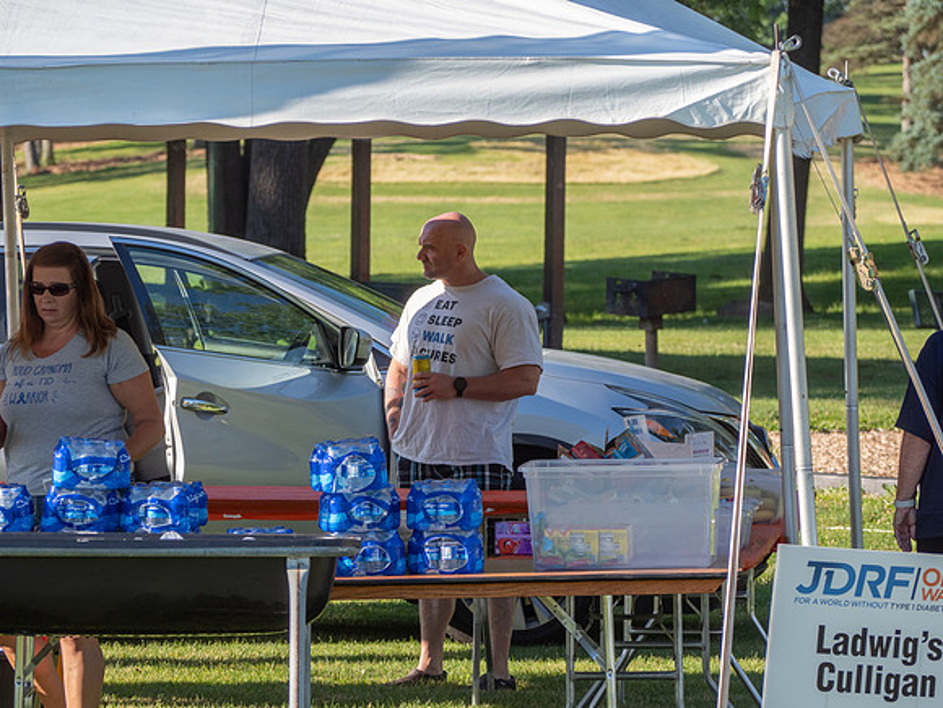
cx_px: 472
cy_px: 354
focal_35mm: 270
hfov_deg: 7.3
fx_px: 7363
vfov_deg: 5.5
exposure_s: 1/320
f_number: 7.1
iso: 200
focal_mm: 132
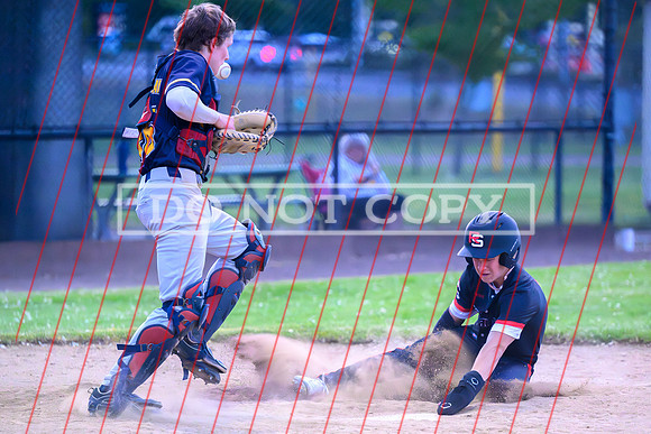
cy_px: 279
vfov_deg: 6.3
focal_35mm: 218
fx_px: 3948
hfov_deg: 9.4
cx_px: 411
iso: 12800
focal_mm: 165
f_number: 2.8
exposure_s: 1/2500
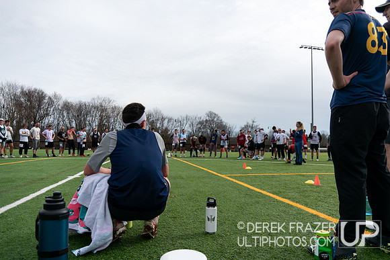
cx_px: 207
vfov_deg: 50.5
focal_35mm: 25
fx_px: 276
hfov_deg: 70.5
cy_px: 138
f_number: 3.5
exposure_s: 1/1250
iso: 90
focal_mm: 24
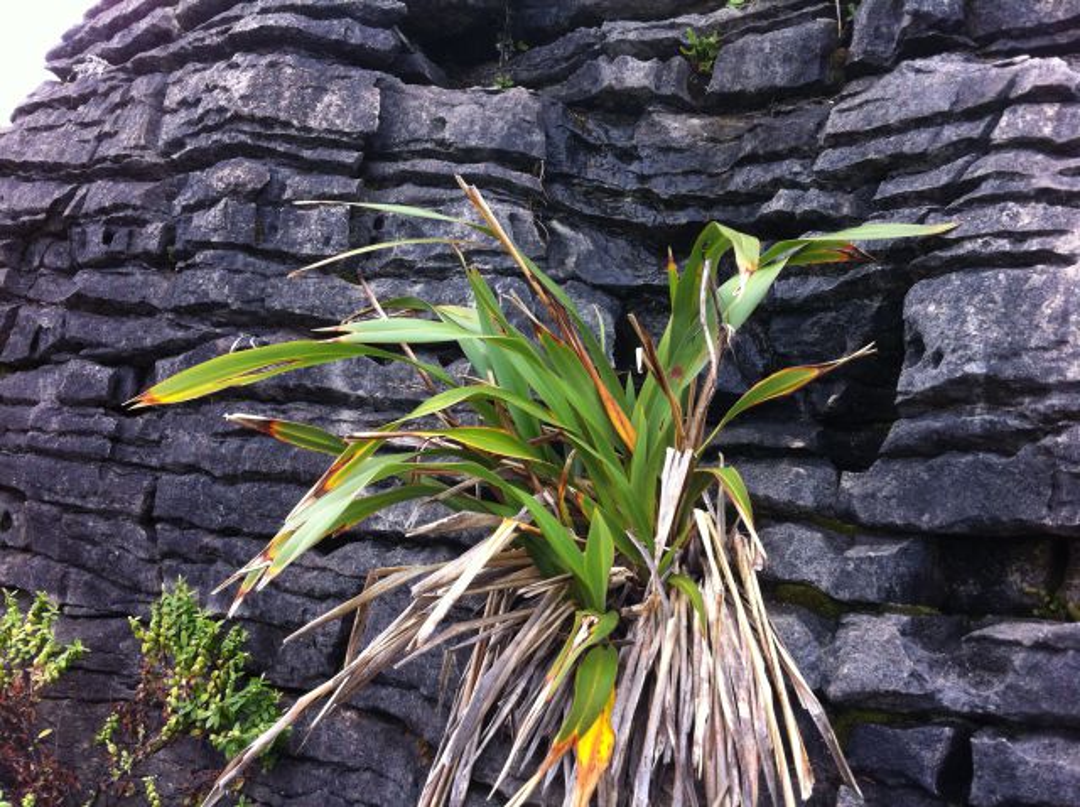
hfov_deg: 52.7
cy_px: 404
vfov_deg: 40.6
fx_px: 1090
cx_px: 540
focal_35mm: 35
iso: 125
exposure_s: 1/120
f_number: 2.8
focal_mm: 3.85
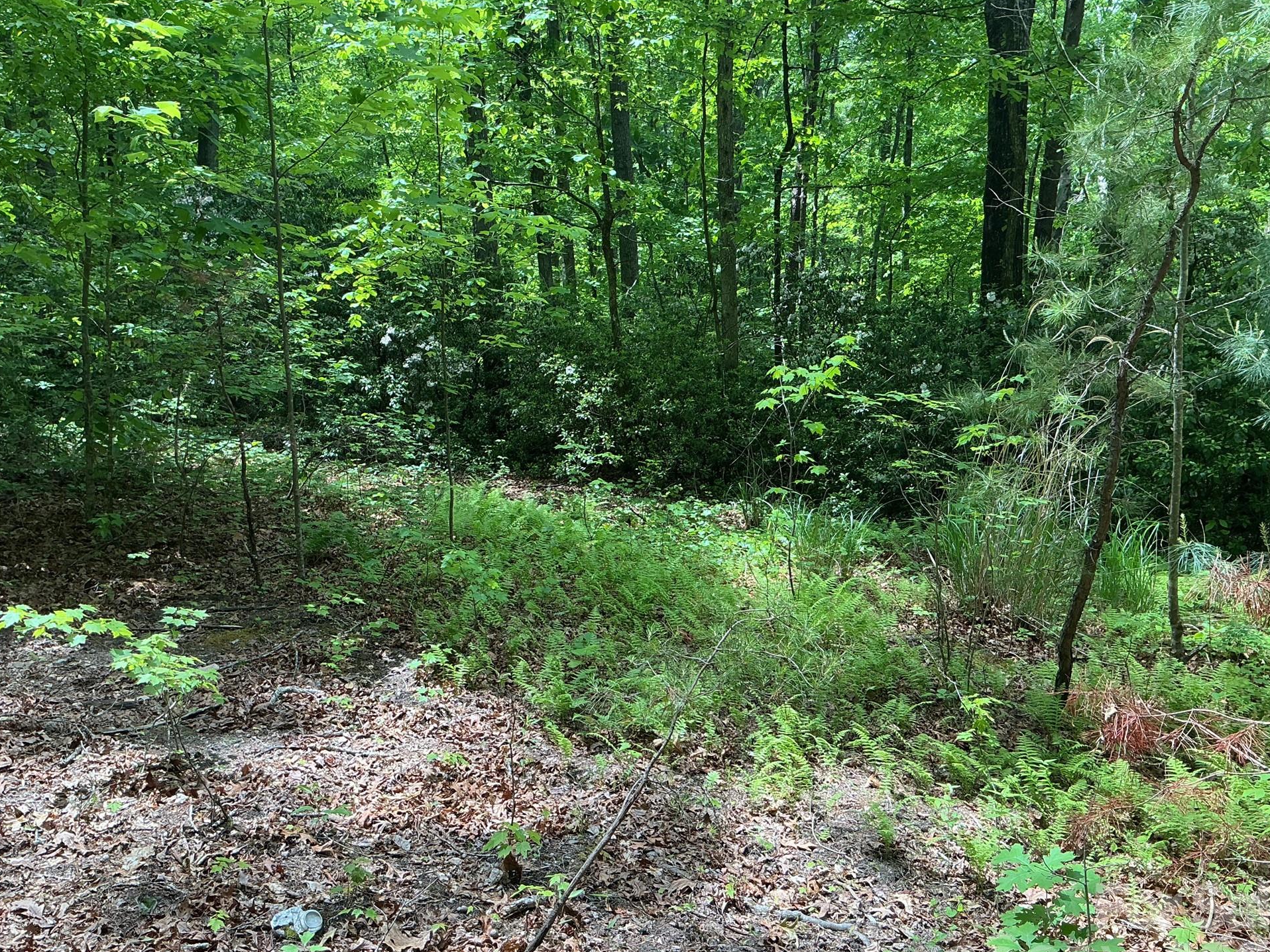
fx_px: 1137
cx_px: 628
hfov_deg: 58.3
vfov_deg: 45.4
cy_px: 504
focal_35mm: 31
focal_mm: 3
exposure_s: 1/254
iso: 25
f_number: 1.8
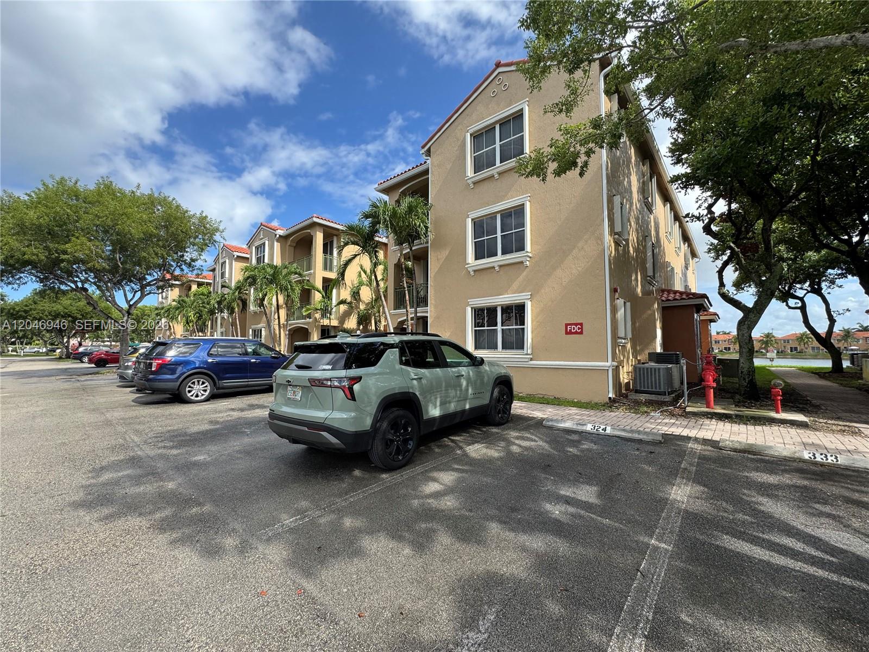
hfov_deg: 102.1
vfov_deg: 85.7
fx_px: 351
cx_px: 434
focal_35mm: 14
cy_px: 326
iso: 40
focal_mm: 2.22
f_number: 2.2
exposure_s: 1/840
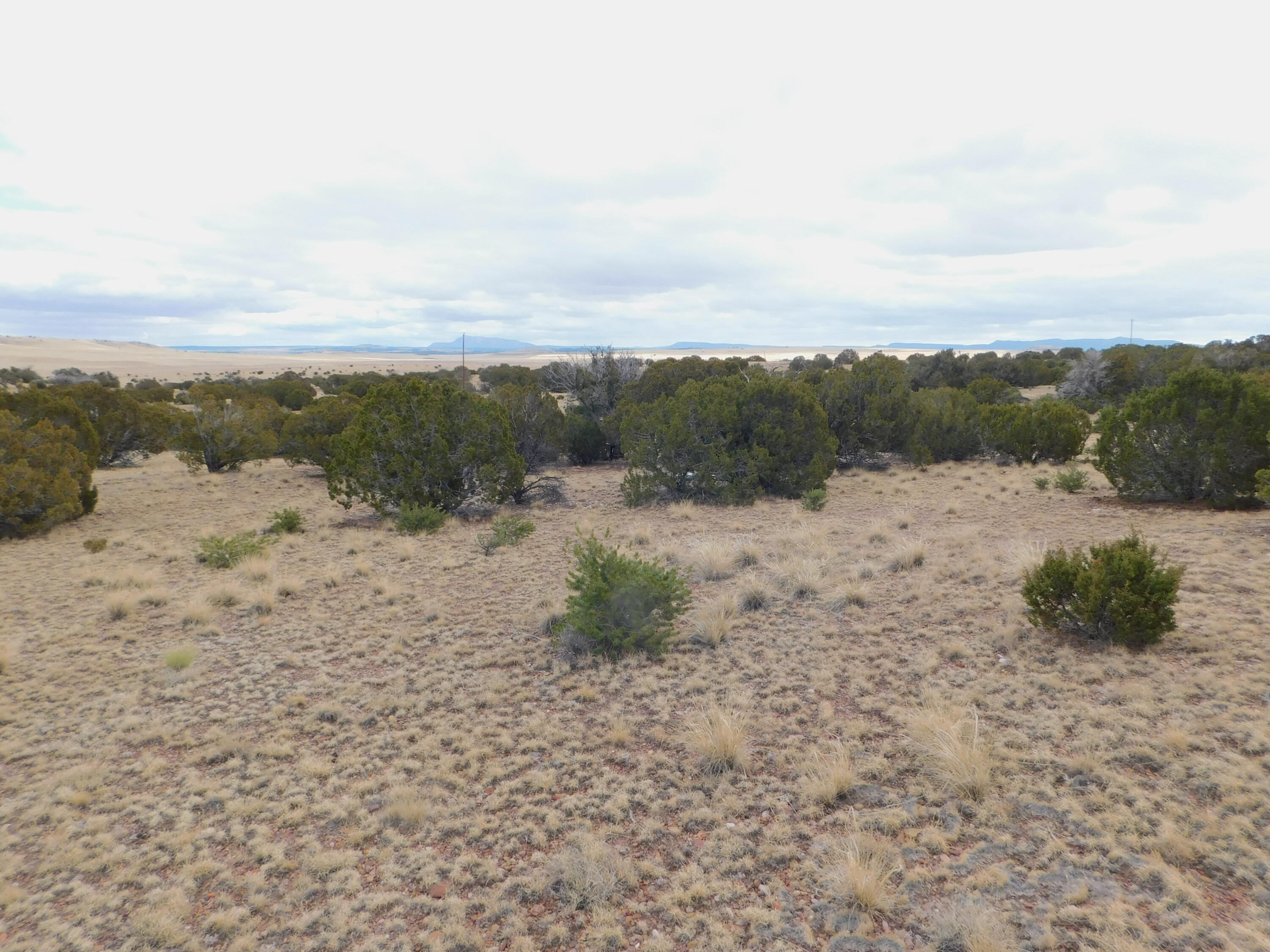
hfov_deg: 73.9
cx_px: 635
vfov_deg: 58.9
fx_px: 844
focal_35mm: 23
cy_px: 476
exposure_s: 1/640
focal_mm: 4
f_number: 3
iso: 125
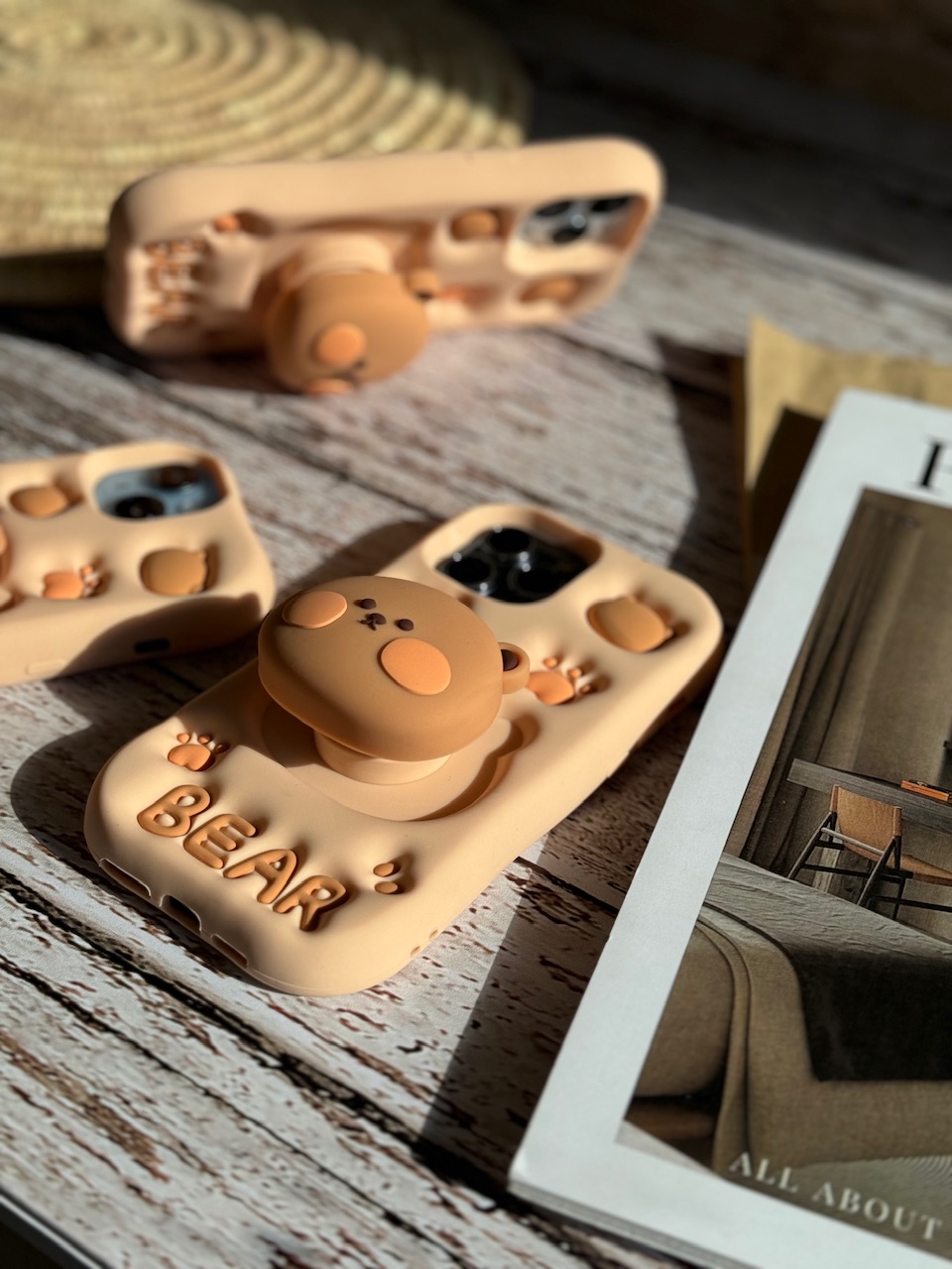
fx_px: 1760
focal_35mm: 48
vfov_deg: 39.7
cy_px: 634
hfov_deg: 30.3
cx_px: 476
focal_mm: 6.86
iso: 64
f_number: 1.78
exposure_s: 1/3610
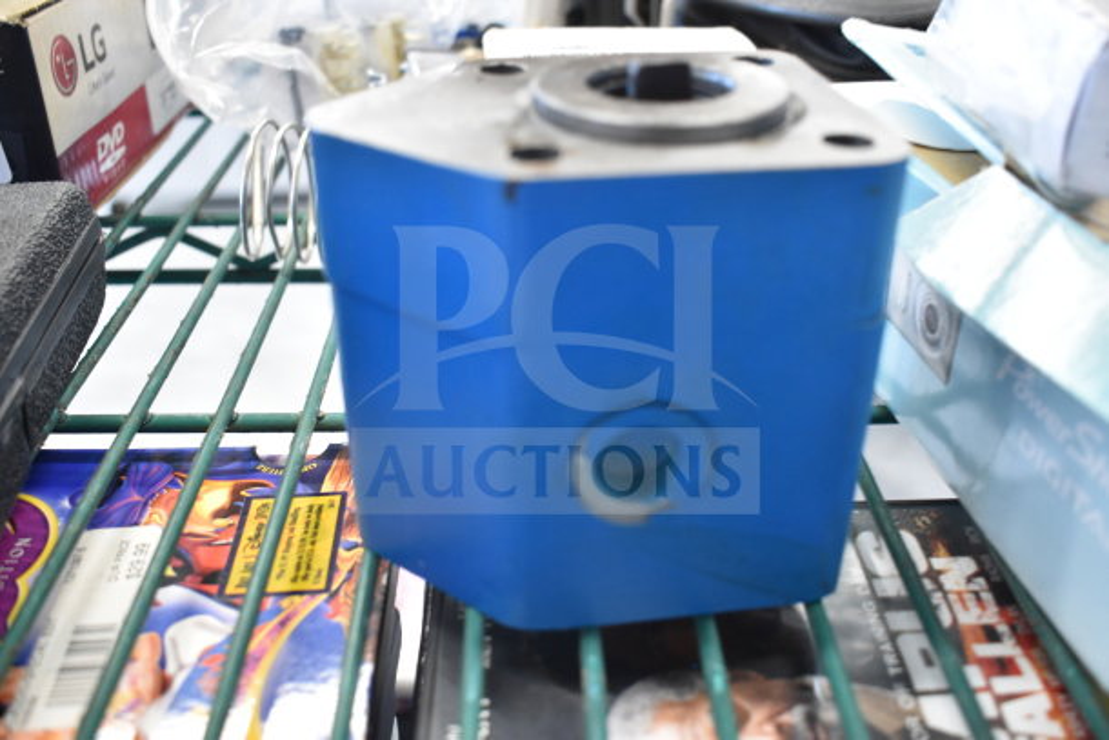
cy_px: 370
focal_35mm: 34
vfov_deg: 38.4
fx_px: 1063
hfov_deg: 55.1
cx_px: 554
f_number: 3.8
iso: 1100
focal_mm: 23
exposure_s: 1/40
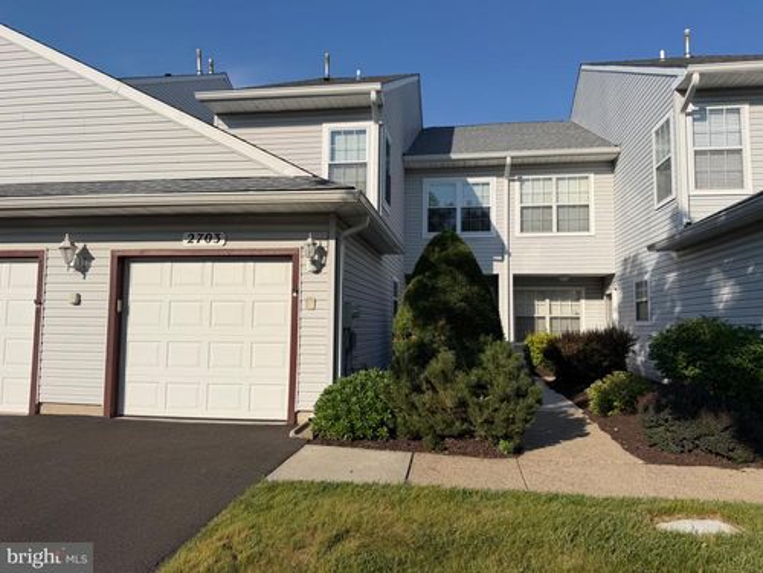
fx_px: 529
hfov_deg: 71.6
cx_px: 382
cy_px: 286
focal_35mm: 24
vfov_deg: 56.8
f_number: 1.78
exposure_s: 1/7353
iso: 80
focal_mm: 6.76
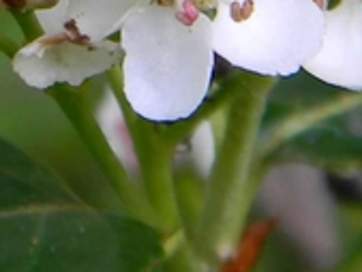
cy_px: -418
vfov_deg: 4.8
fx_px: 3171
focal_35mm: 303
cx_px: 73
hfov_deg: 6.5
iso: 80
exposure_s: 1/40.7
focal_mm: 12.2
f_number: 4.3
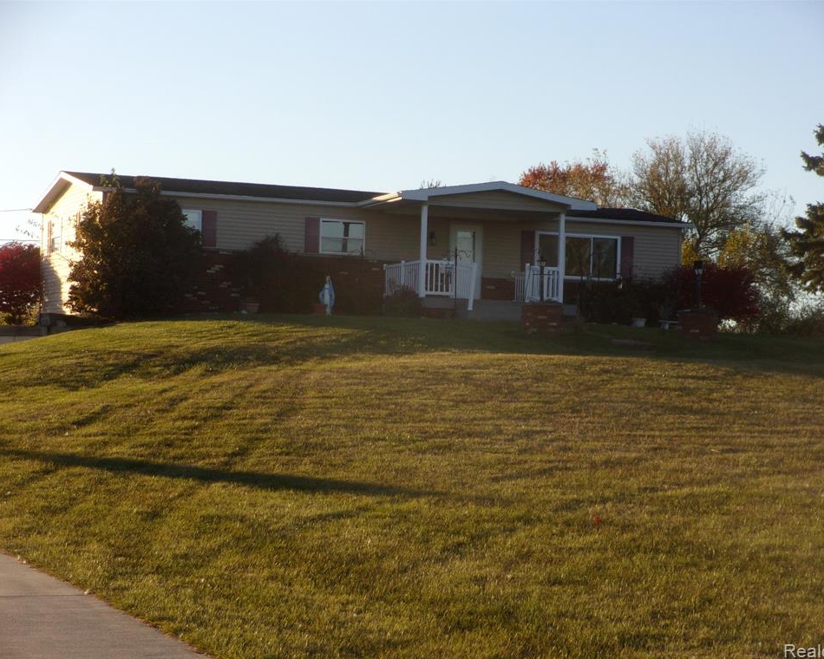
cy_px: 332
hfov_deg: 19.2
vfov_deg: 15.4
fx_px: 2439
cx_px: 428
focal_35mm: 100
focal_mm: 16.9
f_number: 5.8
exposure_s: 1/240
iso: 80
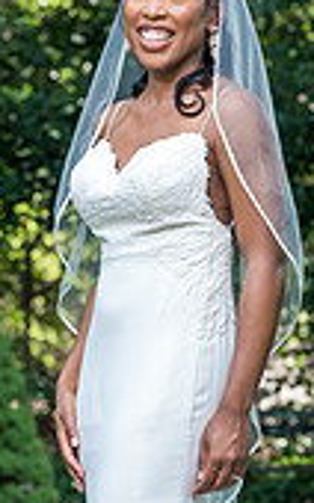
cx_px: 314
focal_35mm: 340
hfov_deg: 3.9
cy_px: 444
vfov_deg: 6.2
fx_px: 4663
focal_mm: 126
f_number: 5.6
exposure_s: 1/200
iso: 400
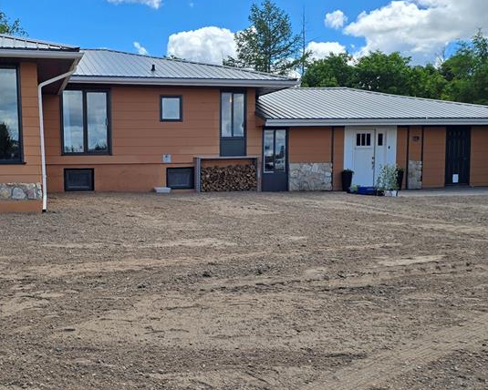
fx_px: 621
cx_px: 139
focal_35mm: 43
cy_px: 226
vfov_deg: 34.8
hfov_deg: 41.9
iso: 12
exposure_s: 1/1019
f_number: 1.7
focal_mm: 6.3
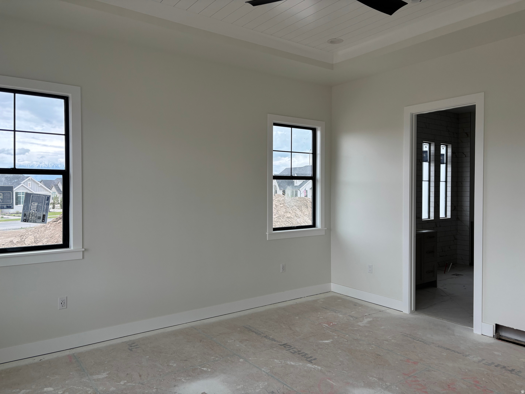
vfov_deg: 53.1
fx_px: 394
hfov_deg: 67.3
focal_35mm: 26
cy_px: 197
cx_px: 262
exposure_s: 1/430
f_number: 1.6
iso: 50
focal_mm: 5.96
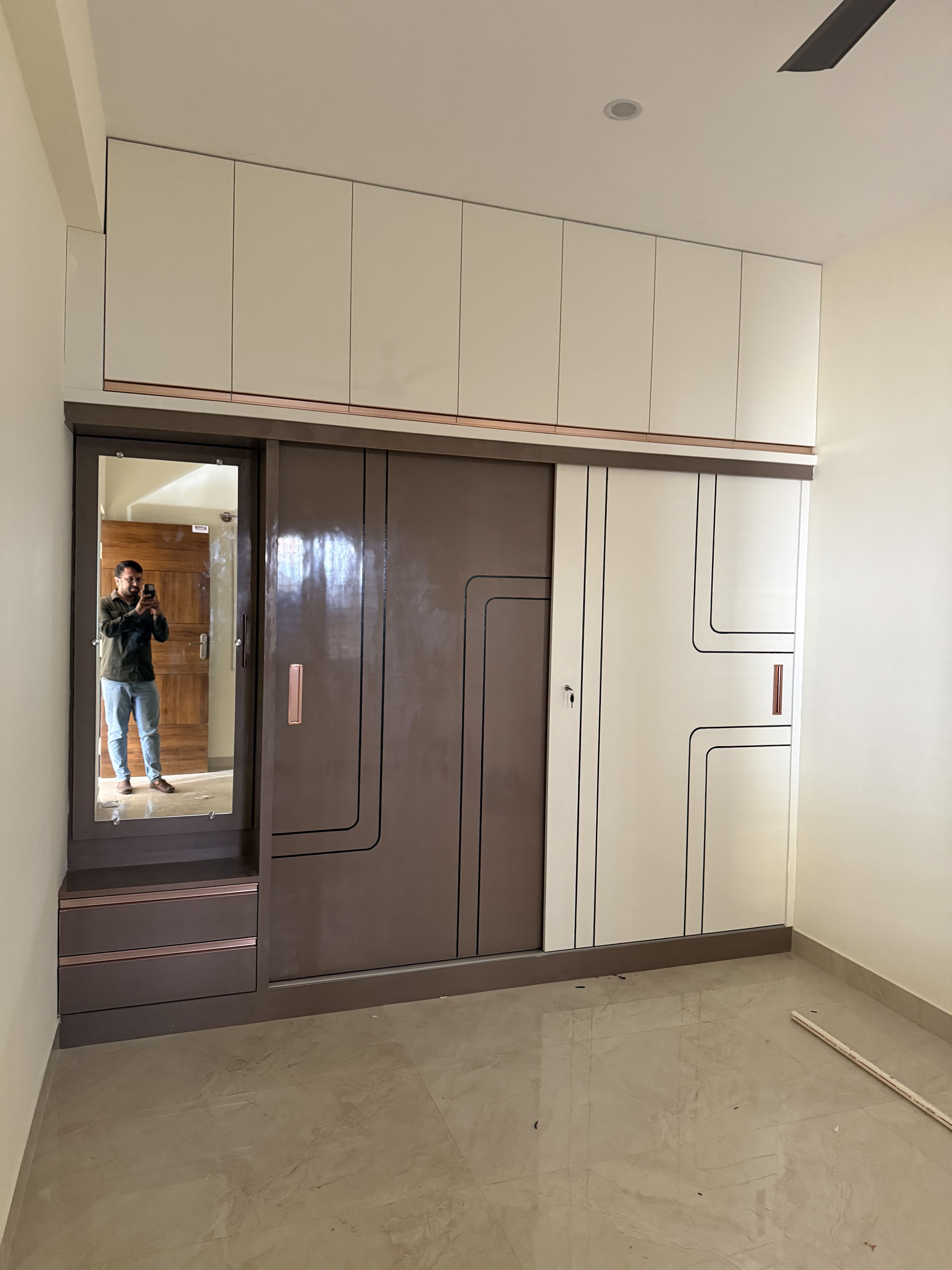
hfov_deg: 56.8
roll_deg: -2.2
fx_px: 880
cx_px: 476
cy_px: 635
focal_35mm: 24
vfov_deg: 71.6
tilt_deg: -2.4
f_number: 1.78
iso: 800
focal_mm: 6.76
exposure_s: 1/60
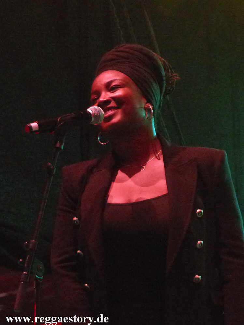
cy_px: 162
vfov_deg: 11.4
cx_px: 122
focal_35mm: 173
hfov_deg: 8.6
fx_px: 1627
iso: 1600
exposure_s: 1/125
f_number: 2.8
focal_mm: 31.1
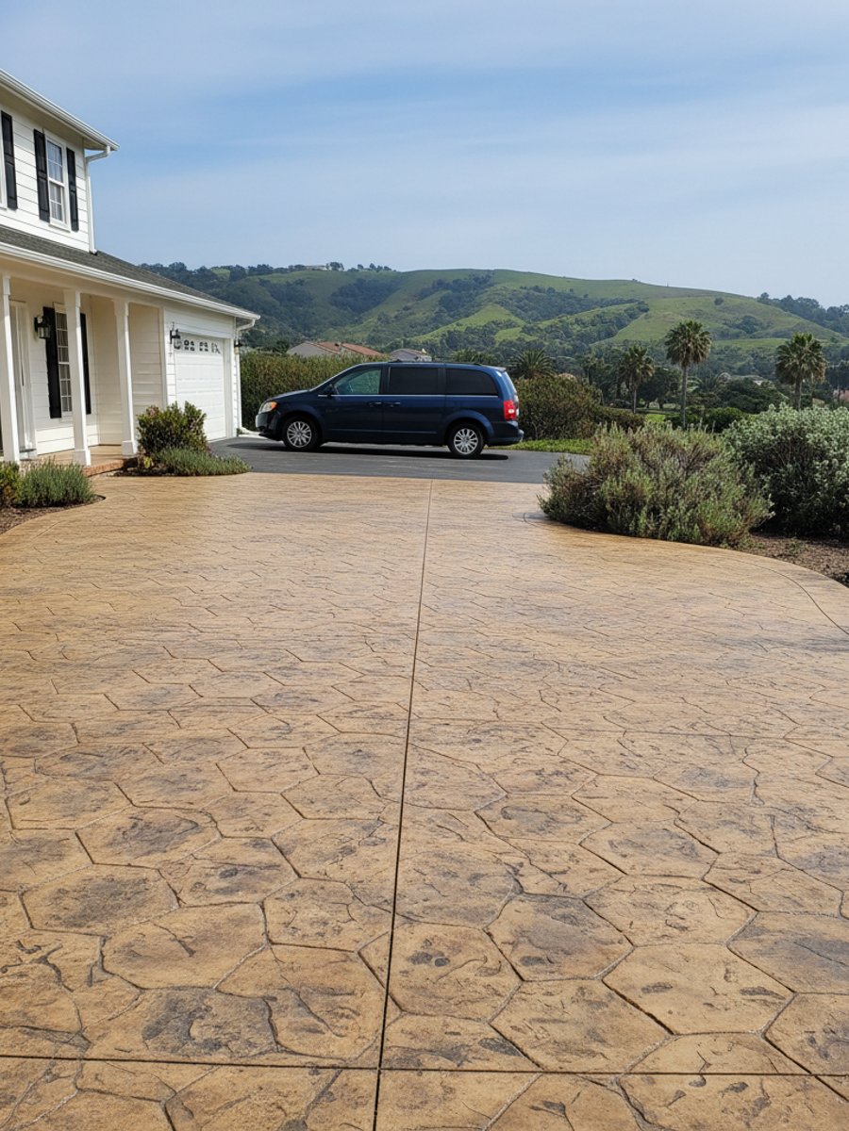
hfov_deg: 58.9
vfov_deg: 73.9
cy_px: 566
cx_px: 424
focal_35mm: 23
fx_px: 752
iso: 581
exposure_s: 1/1613
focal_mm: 6.4
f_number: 1.8
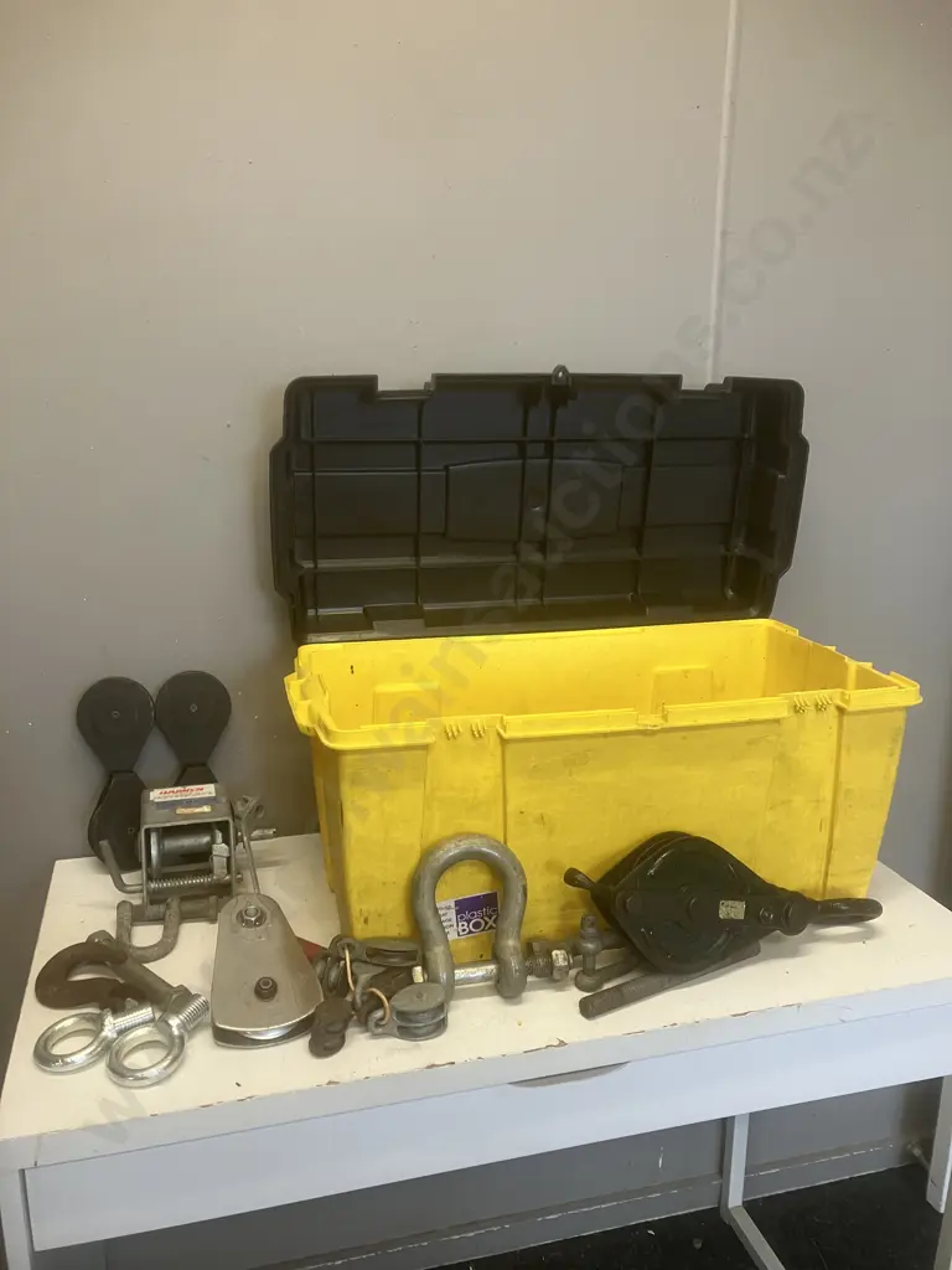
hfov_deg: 49.7
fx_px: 1027
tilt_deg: -11.1
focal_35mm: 28
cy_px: 635
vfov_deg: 63.4
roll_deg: -0.1
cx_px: 476
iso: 64
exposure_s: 1/50
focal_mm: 3.99
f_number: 1.8
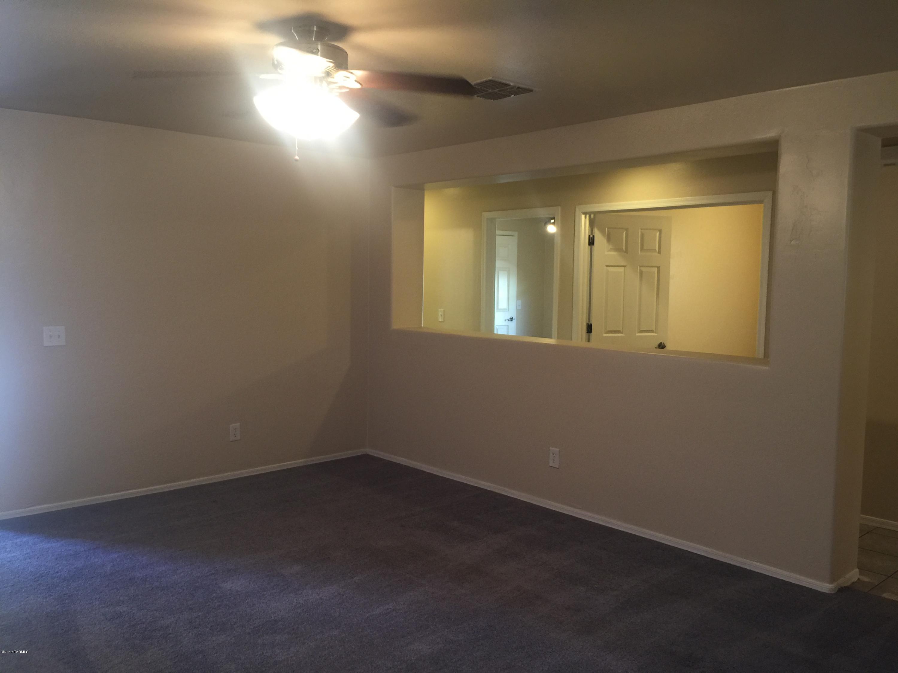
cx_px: 449
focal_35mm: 29
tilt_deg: -3.5
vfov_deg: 48.2
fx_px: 752
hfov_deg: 61.7
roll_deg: -1.2
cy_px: 336
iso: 50
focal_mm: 4.15
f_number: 2.2
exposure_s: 1/15
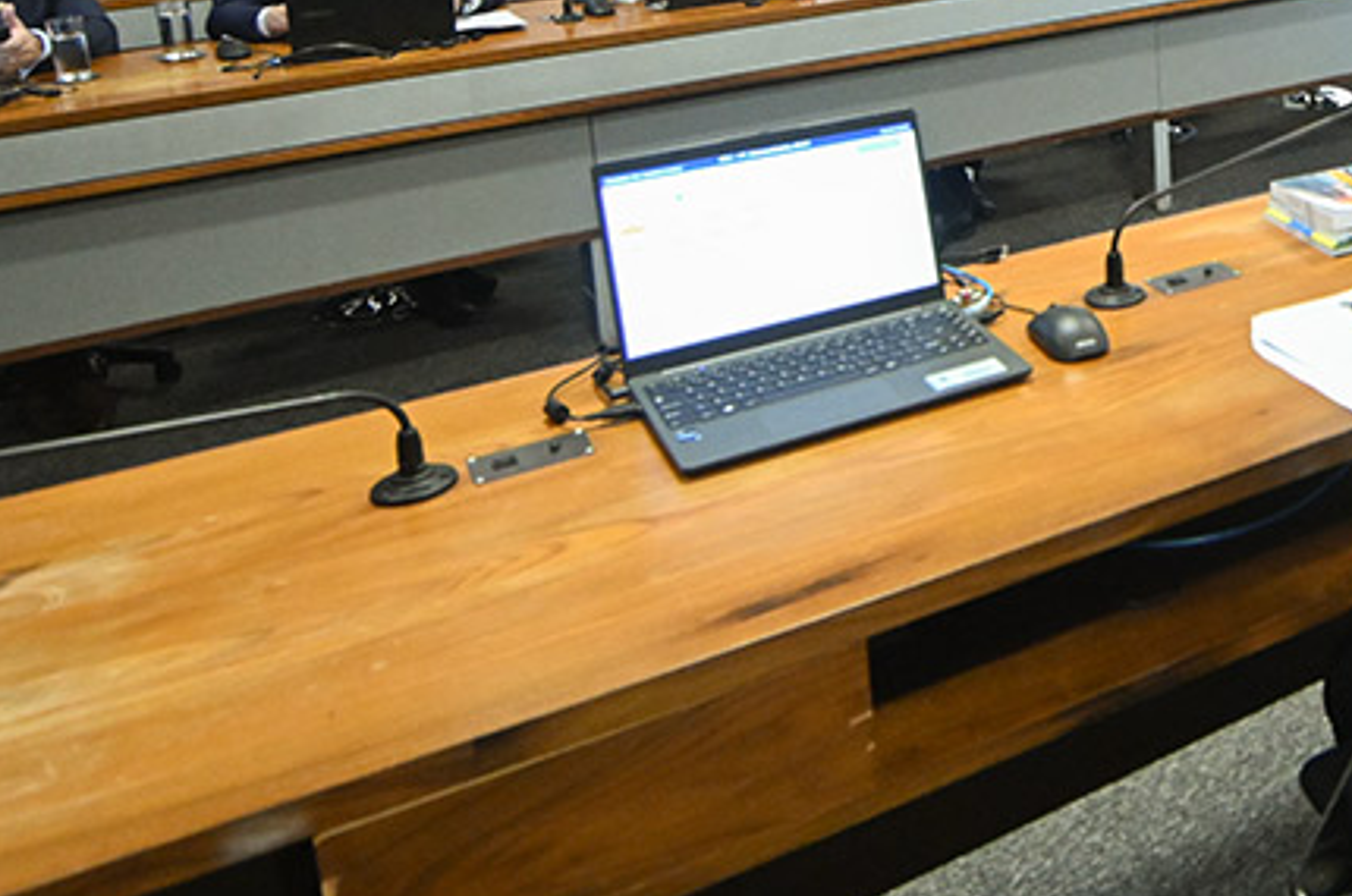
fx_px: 1349
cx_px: 1217
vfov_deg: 34.5
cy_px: 72
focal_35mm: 36
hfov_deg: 47.8
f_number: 4
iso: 4000
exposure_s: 1/160
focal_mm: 12
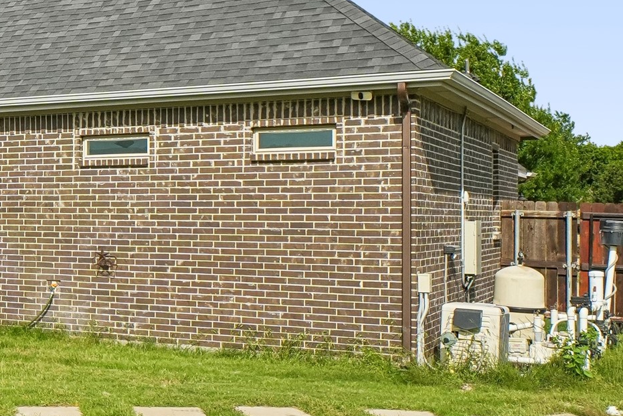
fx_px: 969
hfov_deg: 31.6
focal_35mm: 56
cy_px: -28
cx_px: -61
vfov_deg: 22.9
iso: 400
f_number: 8
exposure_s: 1/1600
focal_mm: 16
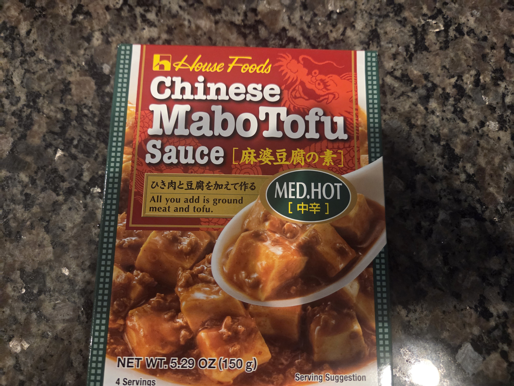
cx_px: 257
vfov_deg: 58.9
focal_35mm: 23
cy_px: 193
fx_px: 342
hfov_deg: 73.9
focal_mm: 5.4
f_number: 1.8
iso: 1600
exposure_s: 1/120
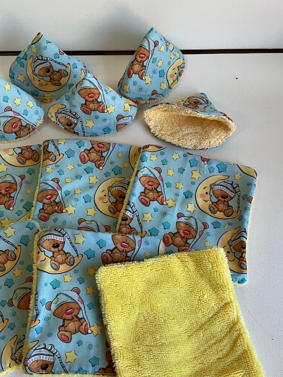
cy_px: 221
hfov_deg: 33.5
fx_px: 469
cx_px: 112
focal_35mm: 43
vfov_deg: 43.7
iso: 20
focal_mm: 3
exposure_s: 1/100
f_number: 1.8
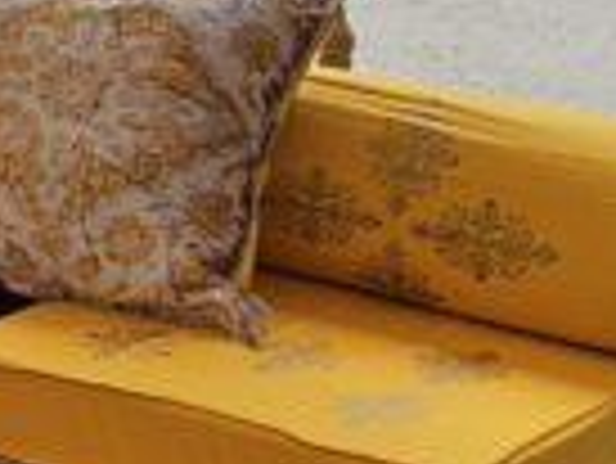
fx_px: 3063
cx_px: -1052
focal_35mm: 172
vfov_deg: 8.6
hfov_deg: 9.6
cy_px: -32
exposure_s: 1/515
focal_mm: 5.4
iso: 25
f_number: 1.8
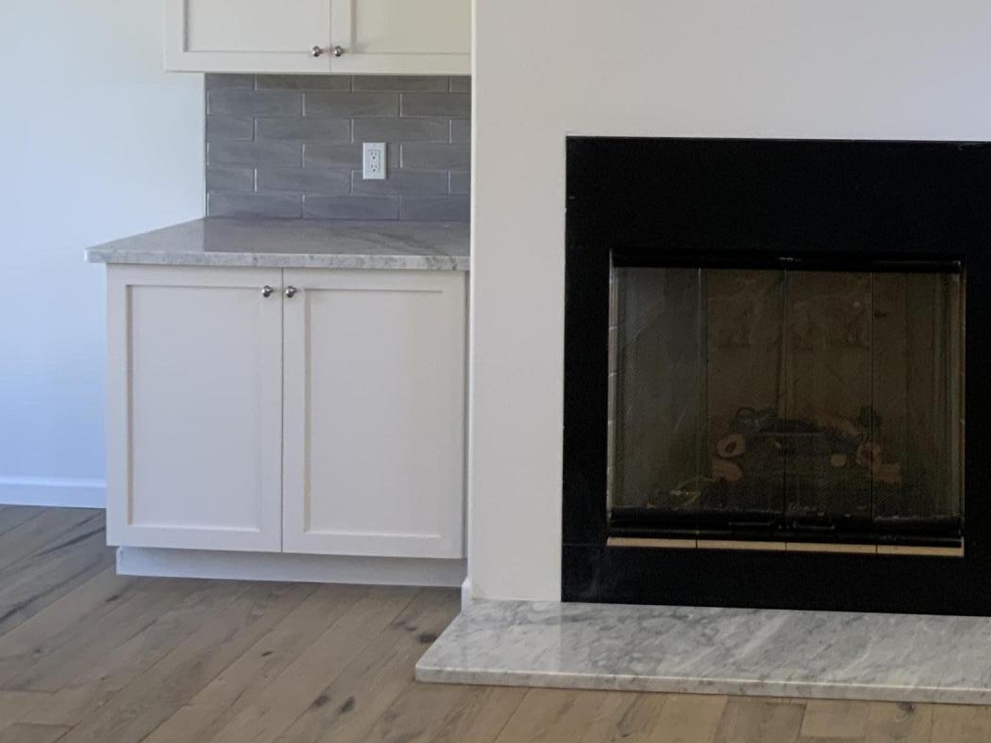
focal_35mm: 55
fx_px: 1574
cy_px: 43
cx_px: 858
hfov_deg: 33.4
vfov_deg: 25.5
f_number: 1.8
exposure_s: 1/120
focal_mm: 3
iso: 64
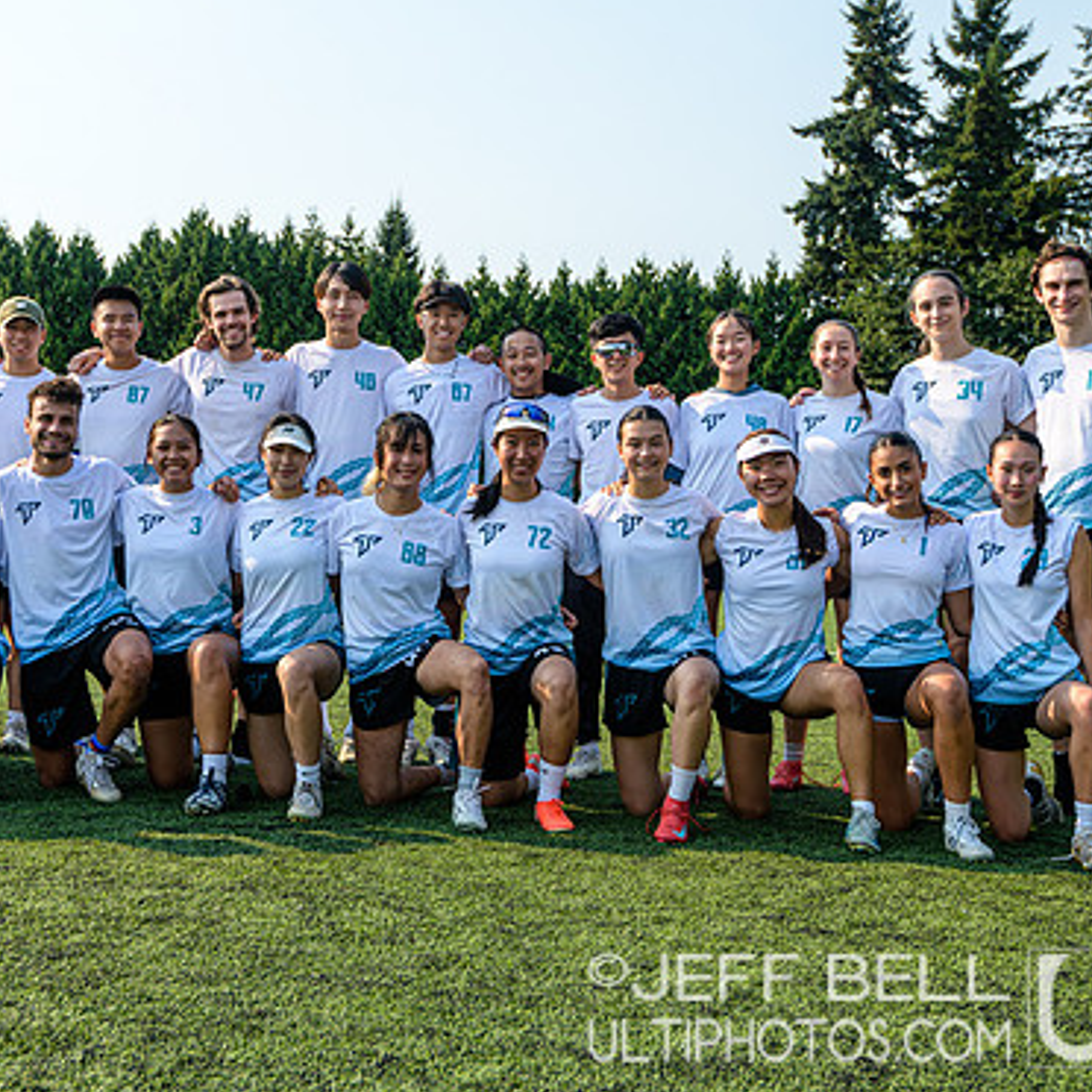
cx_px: 440
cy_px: 530
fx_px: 1749
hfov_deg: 34.6
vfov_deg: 34.7
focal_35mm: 49
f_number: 5.6
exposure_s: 1/320
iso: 100
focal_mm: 35
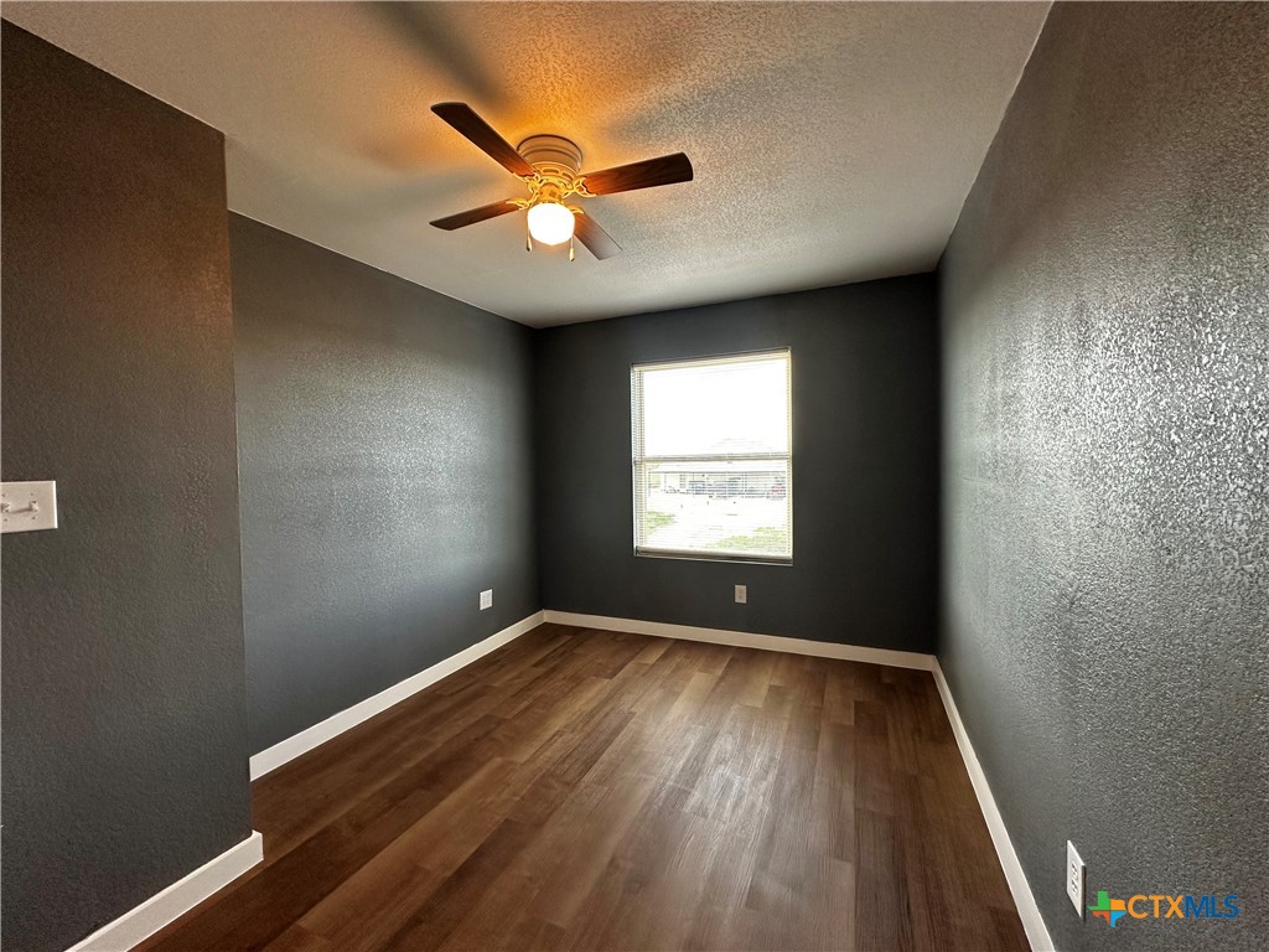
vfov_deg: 85.7
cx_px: 634
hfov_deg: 102.1
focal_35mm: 14
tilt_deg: -2.6
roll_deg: +0.1
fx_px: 513
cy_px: 476
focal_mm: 2.22
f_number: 2.2
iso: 160
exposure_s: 1/99
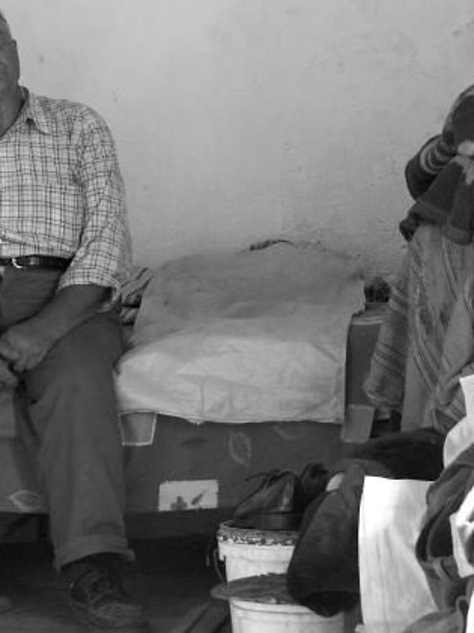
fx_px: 1774
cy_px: 224
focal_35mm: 97
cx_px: 161
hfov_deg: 15.2
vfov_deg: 20.2
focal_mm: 13.03
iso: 200
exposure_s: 1/2
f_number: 2.8
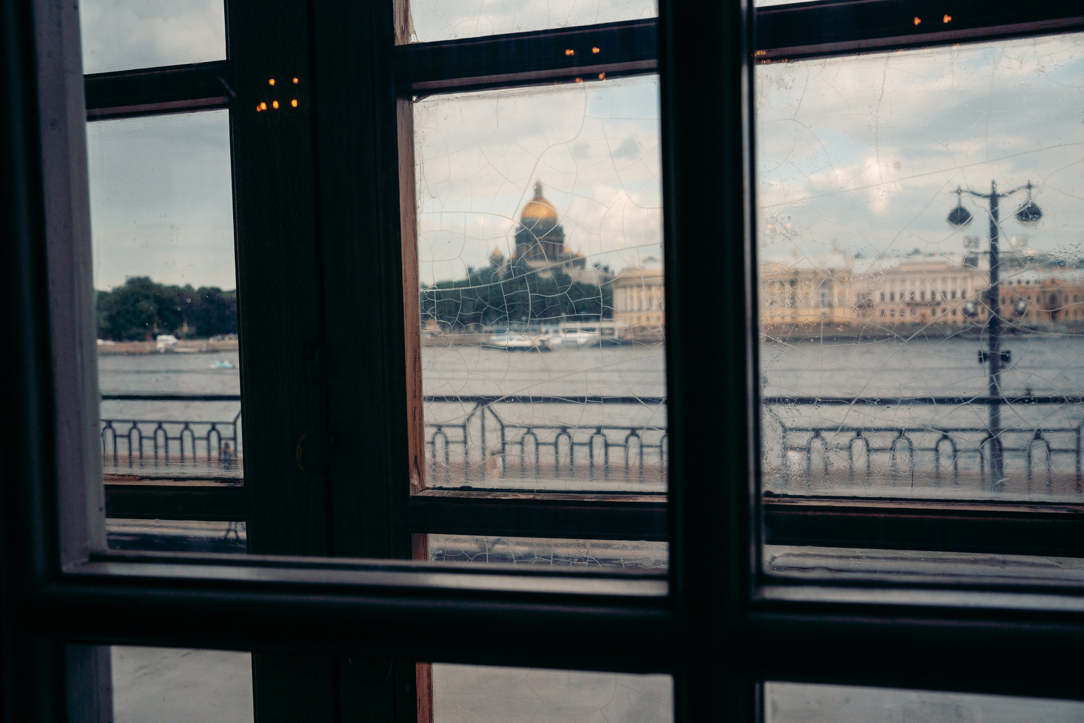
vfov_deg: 36.7
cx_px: 524
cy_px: 374
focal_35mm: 36
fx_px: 1090
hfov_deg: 52.9
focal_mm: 35
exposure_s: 1/640
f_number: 10
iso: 400
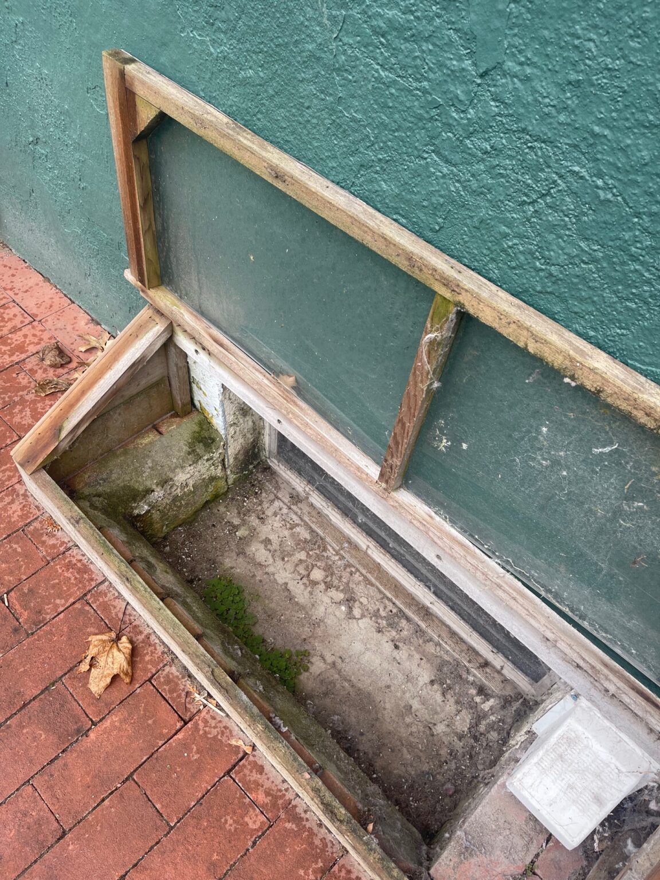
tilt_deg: -53.5
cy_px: 440
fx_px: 661
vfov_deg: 67.3
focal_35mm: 26
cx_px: 330
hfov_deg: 53.1
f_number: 1.6
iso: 32
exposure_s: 1/140
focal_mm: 5.1
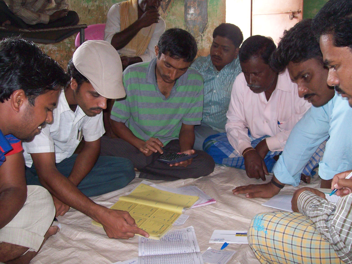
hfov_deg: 51.4
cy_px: 132
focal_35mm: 36
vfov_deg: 39.7
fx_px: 366
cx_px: 176
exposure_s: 1/64
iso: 200
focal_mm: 6
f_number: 2.7
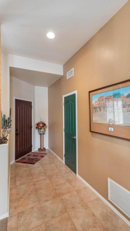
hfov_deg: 64.0
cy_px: 115
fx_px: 104
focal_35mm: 17
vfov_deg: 95.9
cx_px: 67
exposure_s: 1/50
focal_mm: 16
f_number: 2.8
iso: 3200
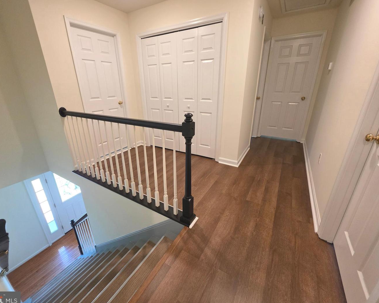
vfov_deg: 88.0
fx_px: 157
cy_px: 152
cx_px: 179
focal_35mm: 14
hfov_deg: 100.6
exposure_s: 1/120
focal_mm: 2.2
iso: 250
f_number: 1.9
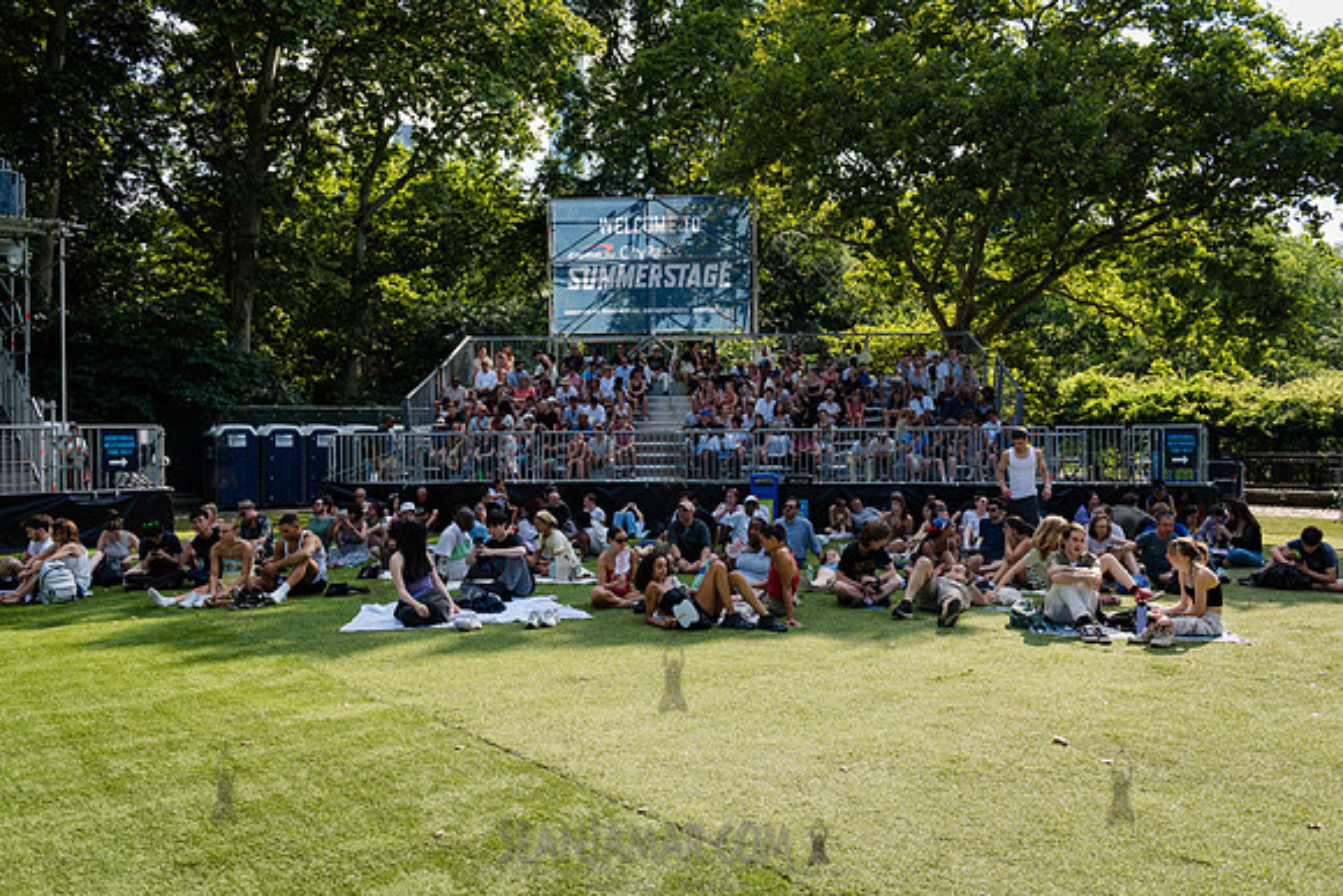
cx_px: 672
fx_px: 1069
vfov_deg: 45.5
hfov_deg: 64.3
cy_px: 448
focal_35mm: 29
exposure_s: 1/1250
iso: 320
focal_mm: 28
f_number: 3.5
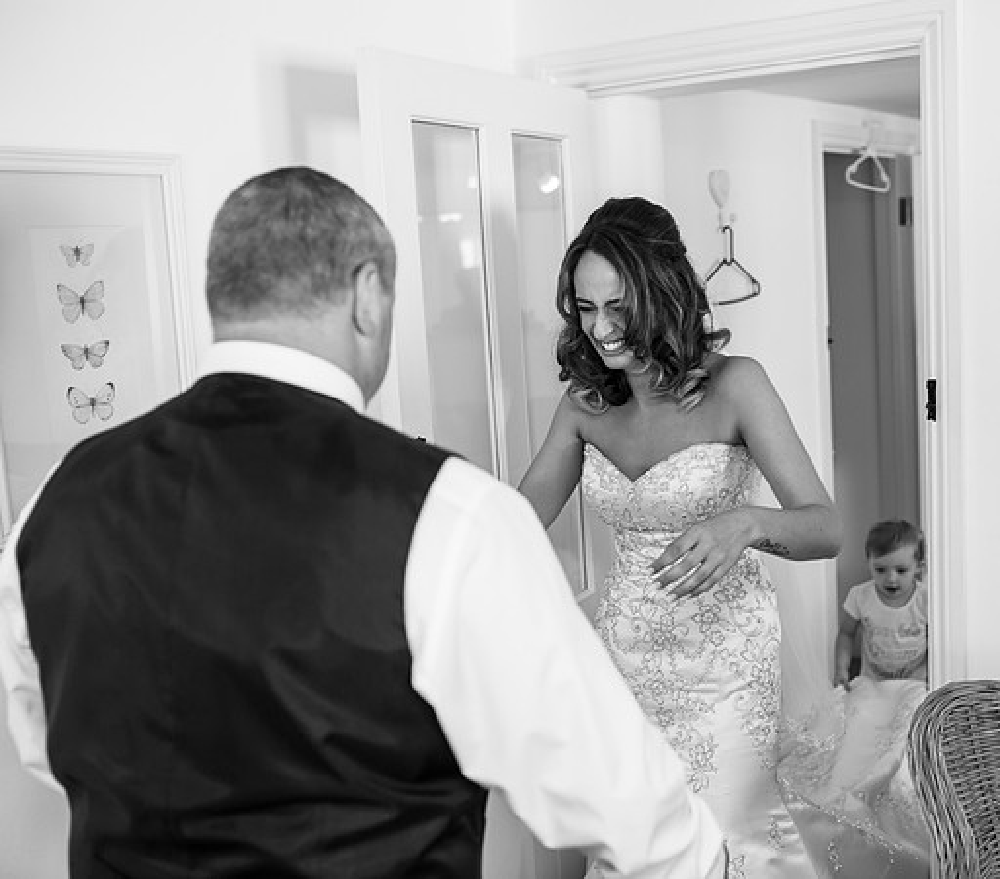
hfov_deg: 41.1
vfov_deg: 36.9
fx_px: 1316
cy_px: 443
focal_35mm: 43
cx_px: 665
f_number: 2.8
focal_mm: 35
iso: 100
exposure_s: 1/125
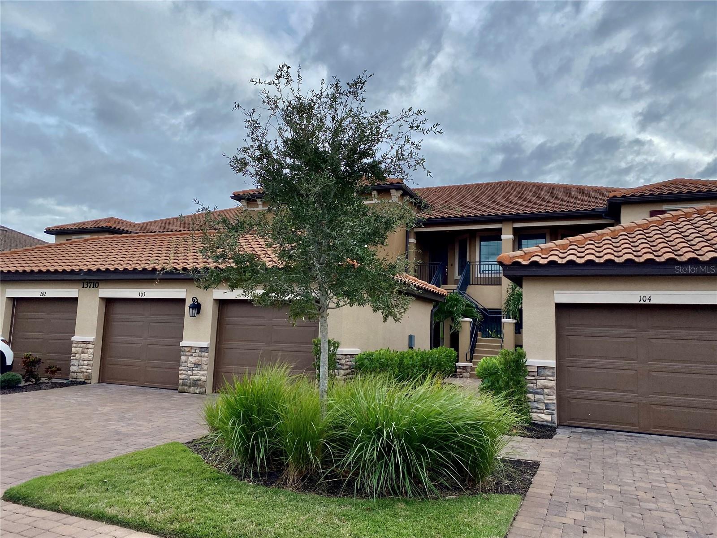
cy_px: 269
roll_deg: -2.3
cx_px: 358
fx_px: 539
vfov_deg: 53.1
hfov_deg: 67.3
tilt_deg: +7.2
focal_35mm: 26
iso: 32
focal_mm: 4.25
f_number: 1.8
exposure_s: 1/1346
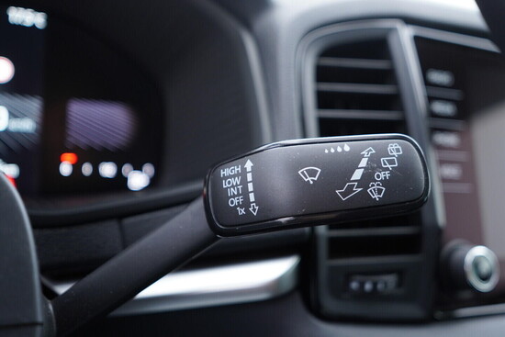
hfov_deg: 53.1
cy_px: 168
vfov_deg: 36.9
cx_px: 252
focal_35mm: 36
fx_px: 505
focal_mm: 24
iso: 320
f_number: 2.8
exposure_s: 1/40
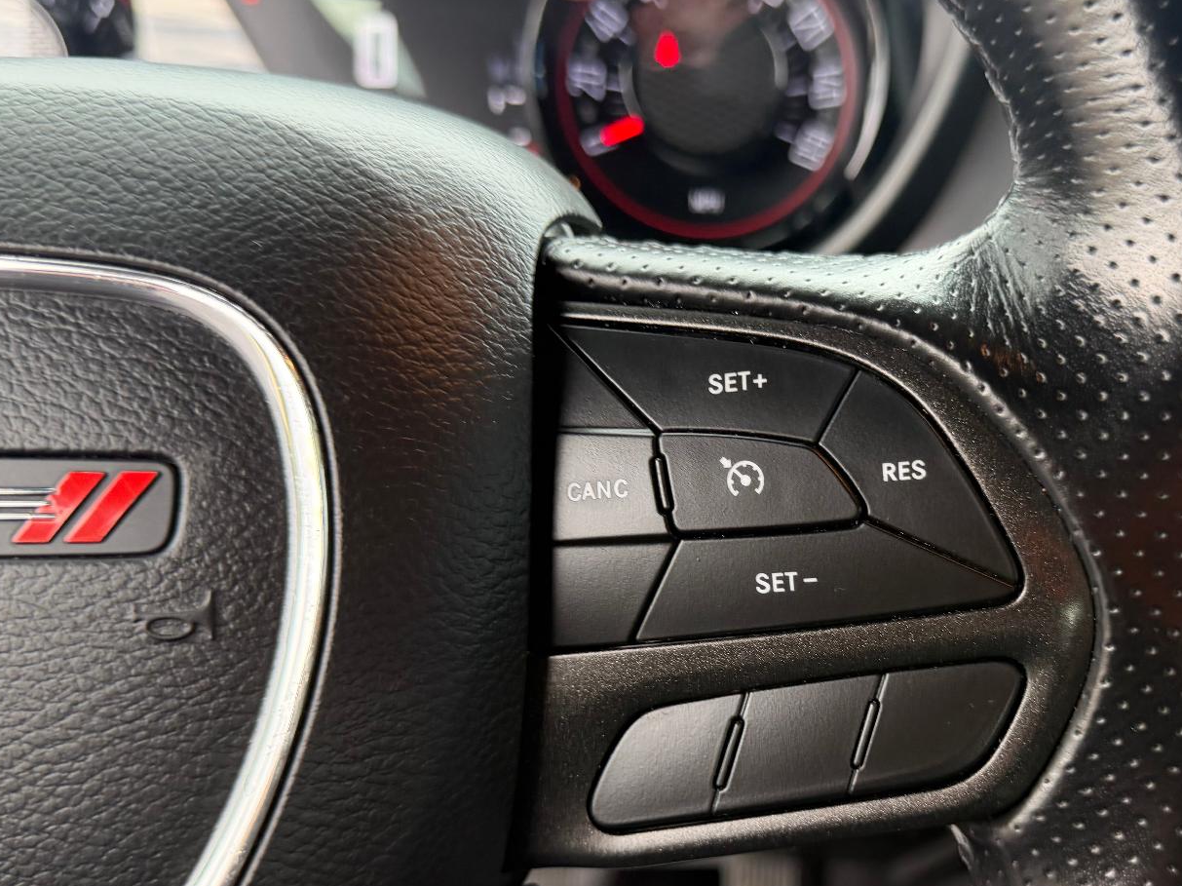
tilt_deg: -26.8
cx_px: 787
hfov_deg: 48.2
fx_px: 1297
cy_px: 542
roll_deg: -2.0
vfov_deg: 37.5
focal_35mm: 38
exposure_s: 1/156
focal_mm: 6.76
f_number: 1.78
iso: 160
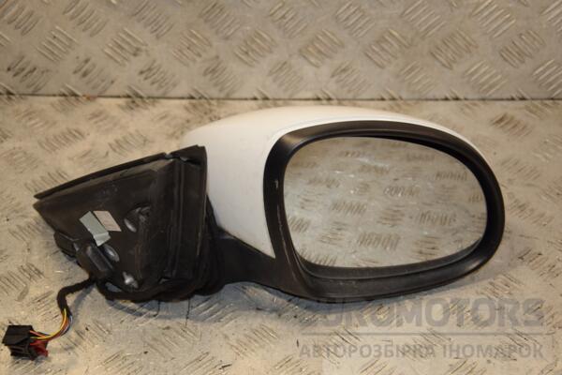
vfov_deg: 18.2
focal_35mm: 75
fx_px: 1171
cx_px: 281
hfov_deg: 27.0
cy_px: 188
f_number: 5.6
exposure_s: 1/200
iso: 800
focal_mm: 50
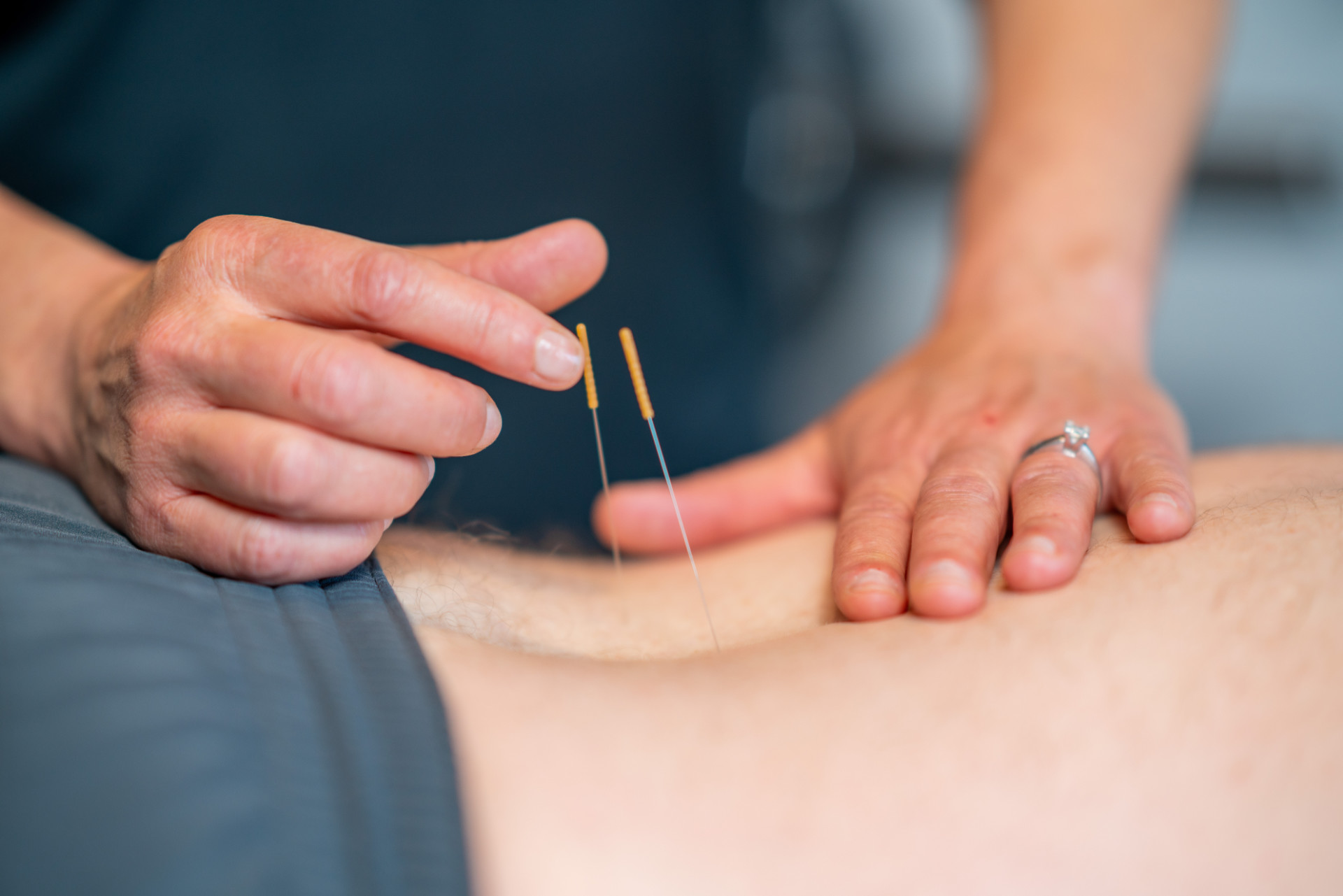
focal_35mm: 85
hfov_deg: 23.9
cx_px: 672
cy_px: 448
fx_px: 3171
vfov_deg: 16.1
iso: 250
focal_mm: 85
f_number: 1.6
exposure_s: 1/250
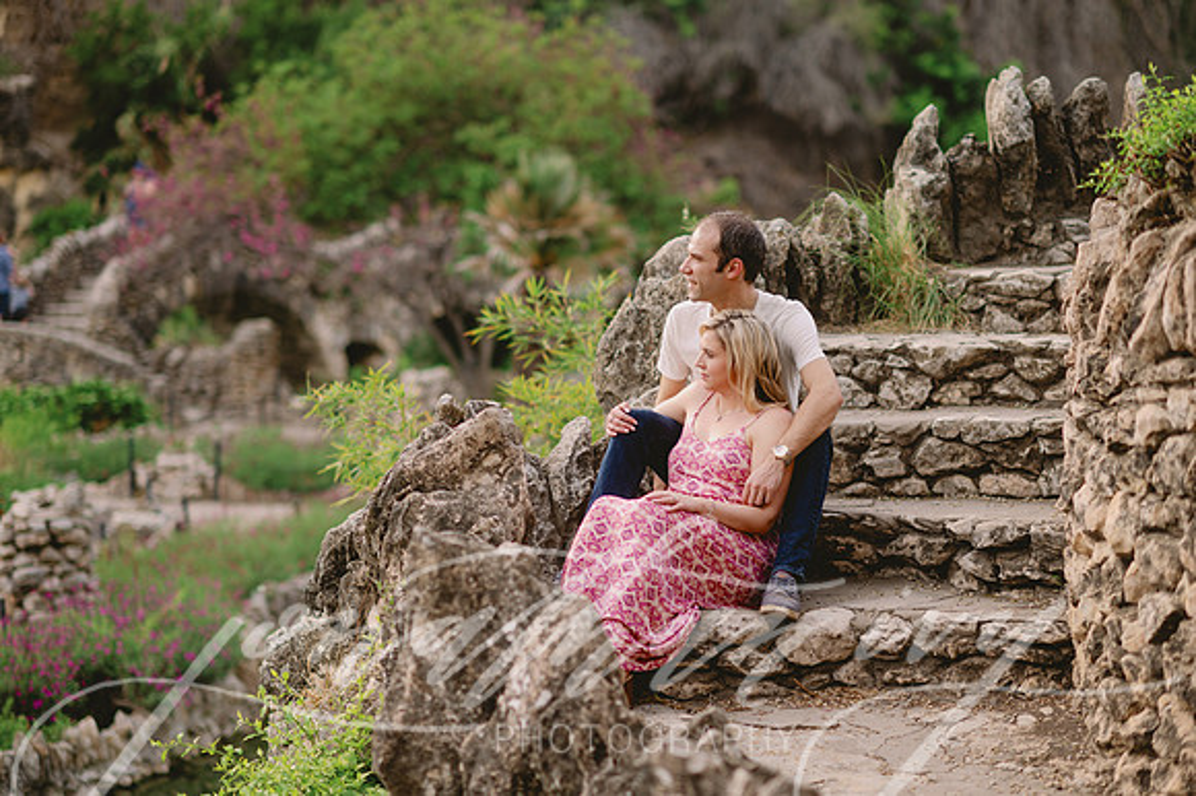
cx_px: 598
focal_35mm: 85
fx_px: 2822
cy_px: 398
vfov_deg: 16.1
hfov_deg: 23.9
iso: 80
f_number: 2
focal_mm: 85
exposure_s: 1/800
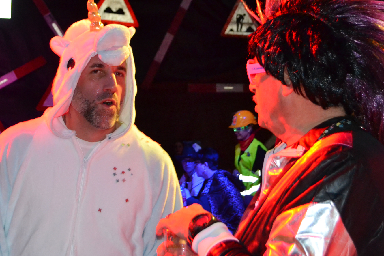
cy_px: 69
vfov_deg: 22.4
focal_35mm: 60
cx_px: 147
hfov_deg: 33.3
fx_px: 640
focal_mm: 26
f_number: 4.2
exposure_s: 1/60
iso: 3200
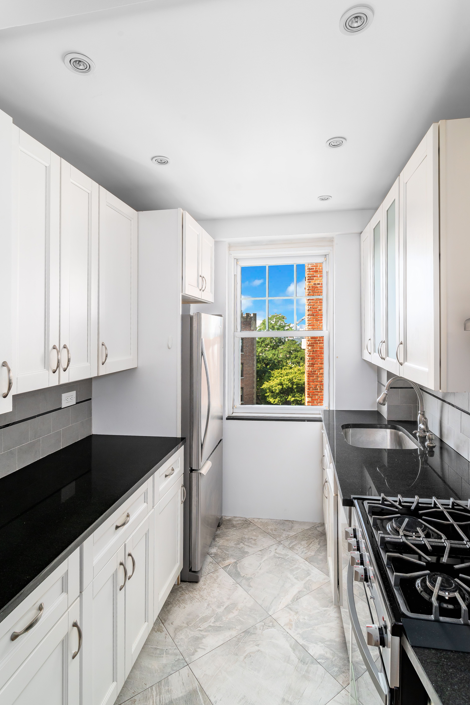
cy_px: 361
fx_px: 352
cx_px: 245
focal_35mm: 18
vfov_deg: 90.0
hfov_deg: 67.4
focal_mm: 17
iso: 320
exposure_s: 1.3
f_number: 11
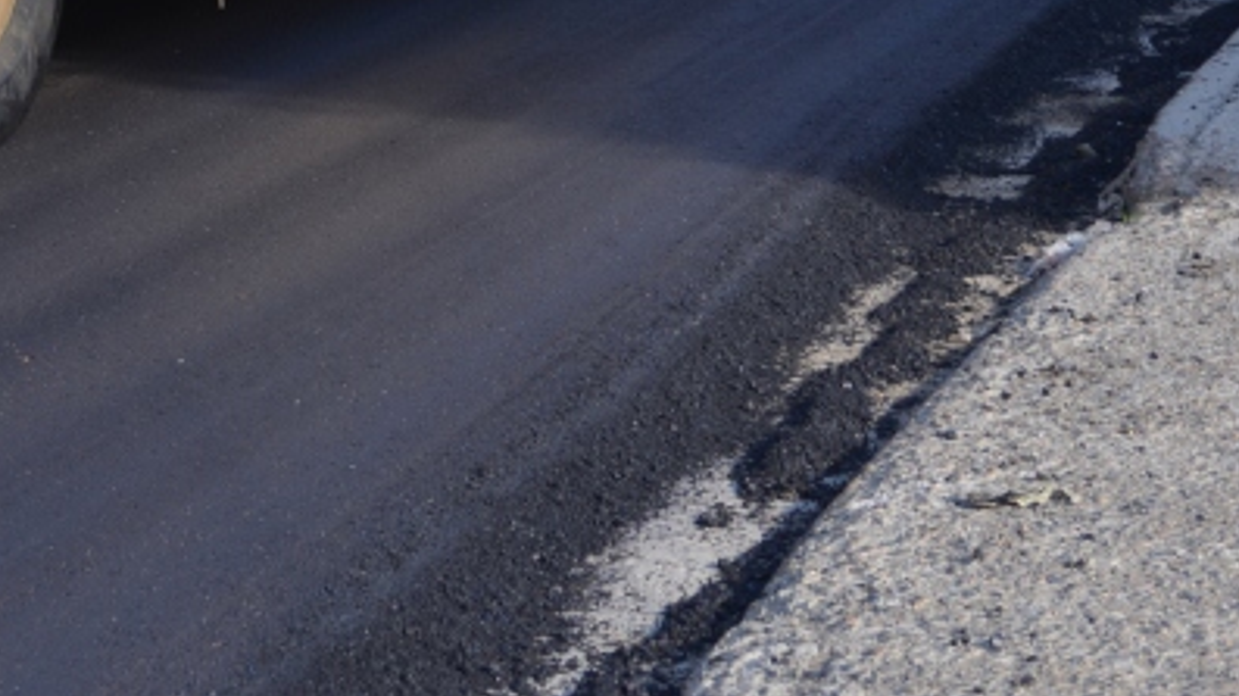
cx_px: 465
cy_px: -200
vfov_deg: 10.1
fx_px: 3854
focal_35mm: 117
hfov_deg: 18.2
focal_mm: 29
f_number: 4.5
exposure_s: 1/200
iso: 100
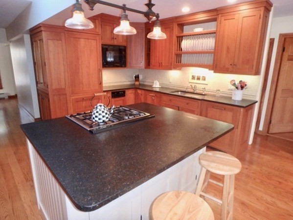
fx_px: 178
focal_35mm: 21
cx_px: 146
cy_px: 110
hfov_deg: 79.0
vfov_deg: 63.5
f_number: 3.5
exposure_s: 1/30
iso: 400
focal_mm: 3.7
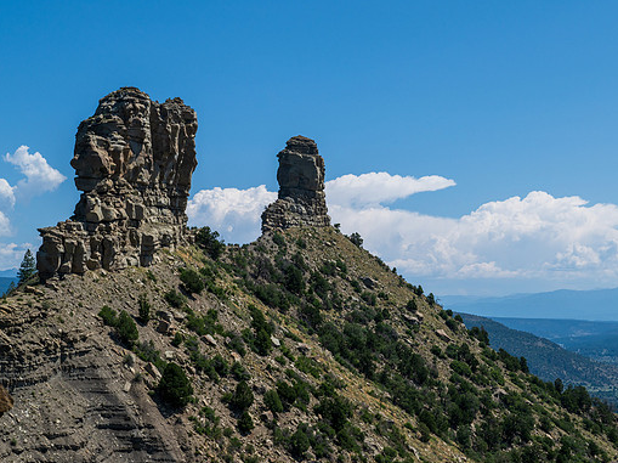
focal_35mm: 68
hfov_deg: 28.6
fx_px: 1213
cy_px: 234
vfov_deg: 21.6
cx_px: 334
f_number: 14
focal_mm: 62
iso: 160
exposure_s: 1/500
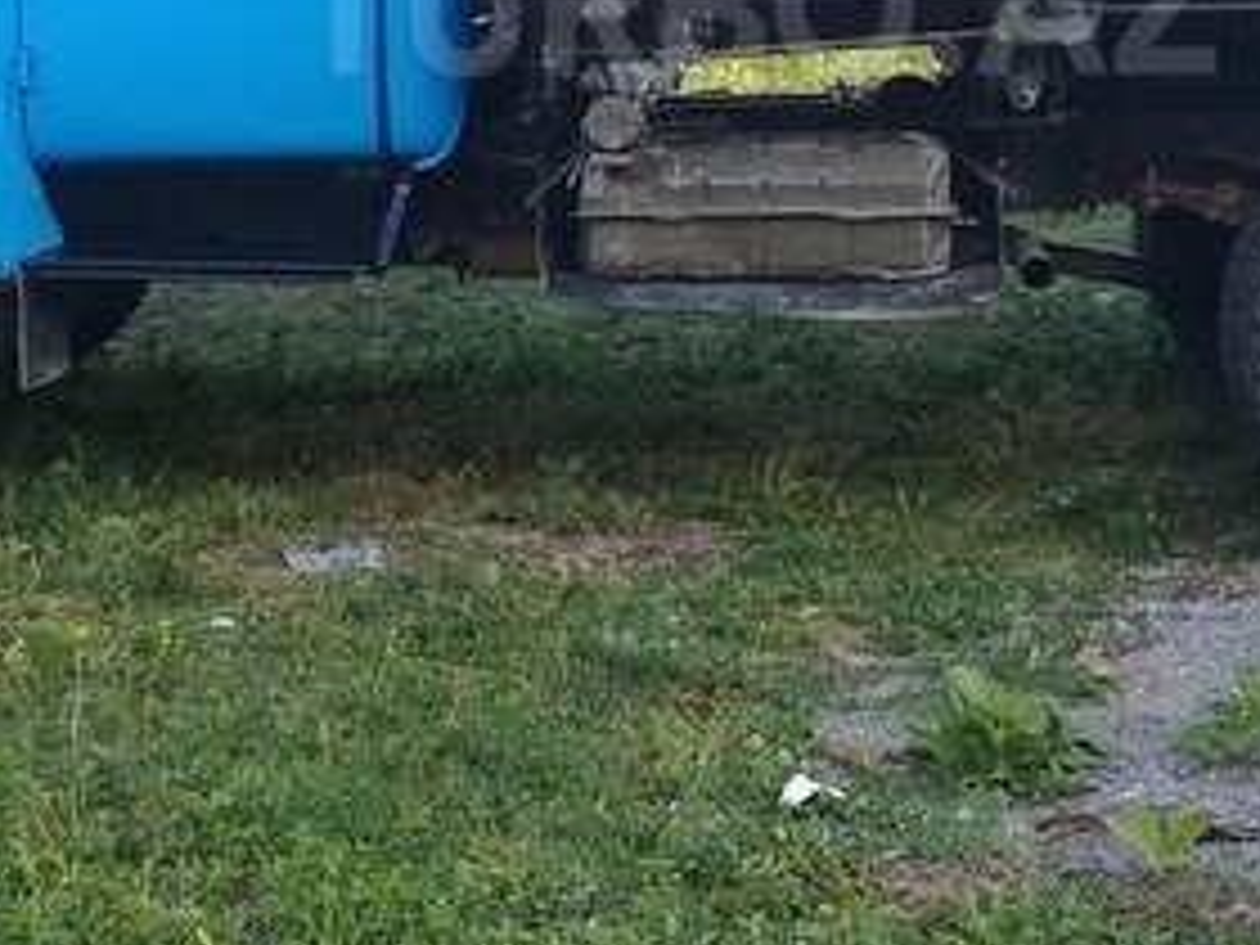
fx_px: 2657
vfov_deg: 19.6
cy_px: 7
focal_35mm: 73
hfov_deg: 26.6
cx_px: 756
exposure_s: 1/131
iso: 50
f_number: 2.2
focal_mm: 3.3
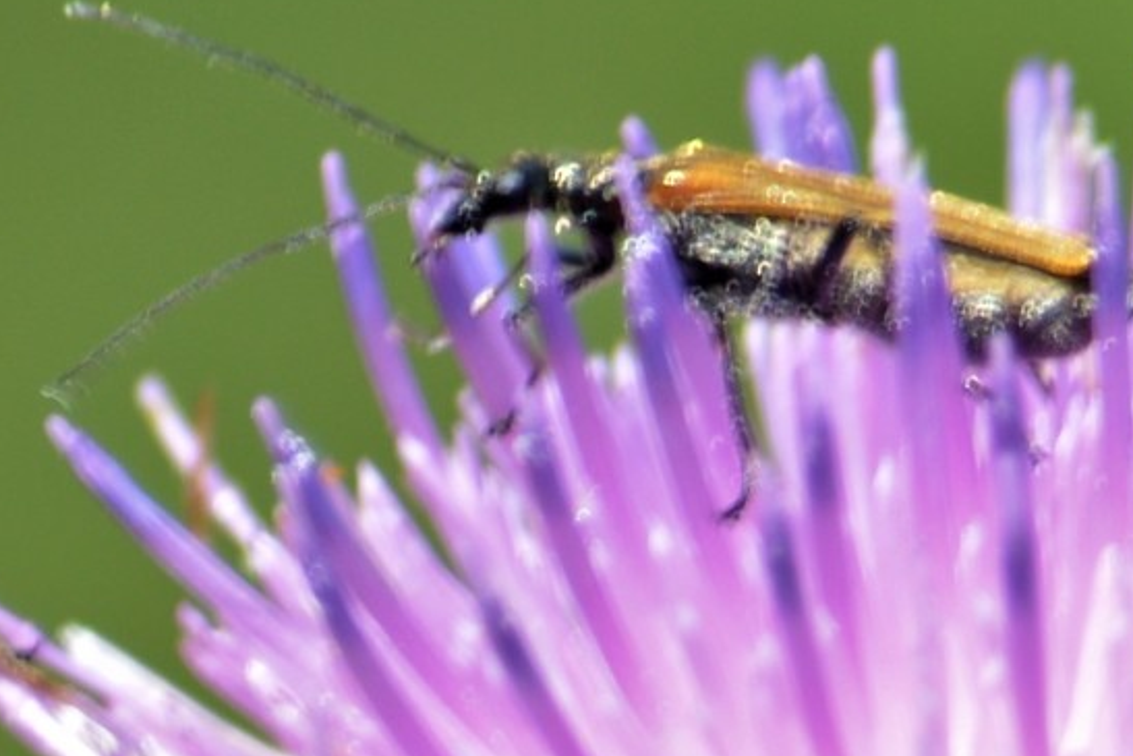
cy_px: 402
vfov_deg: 1.7
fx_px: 24868
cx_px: 795
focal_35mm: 790
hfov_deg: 2.6
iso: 110
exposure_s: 1/125
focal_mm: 300
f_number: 8
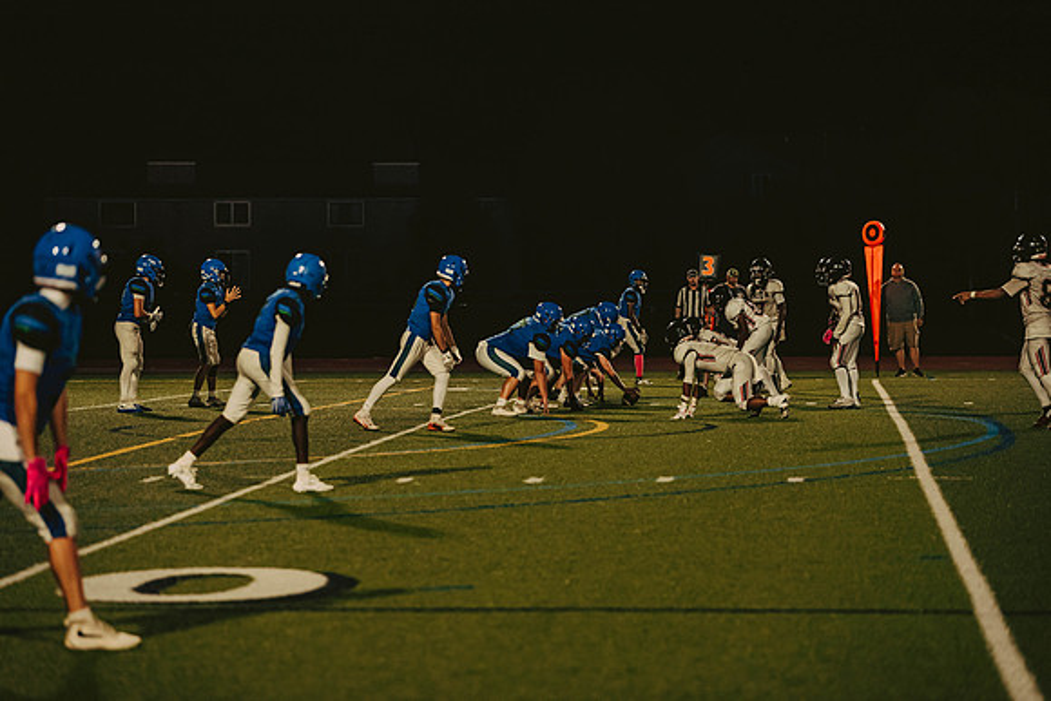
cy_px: 350
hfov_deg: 16.8
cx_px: 526
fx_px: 3562
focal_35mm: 122
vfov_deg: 11.2
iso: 2500
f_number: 2.8
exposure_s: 1/1000
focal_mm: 122
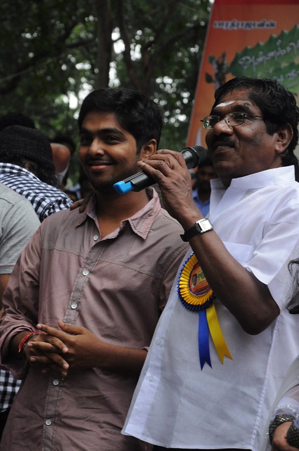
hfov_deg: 10.7
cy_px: 226
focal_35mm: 128
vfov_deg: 16.1
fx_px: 1593
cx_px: 150
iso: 1250
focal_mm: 85
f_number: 11
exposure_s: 1/125
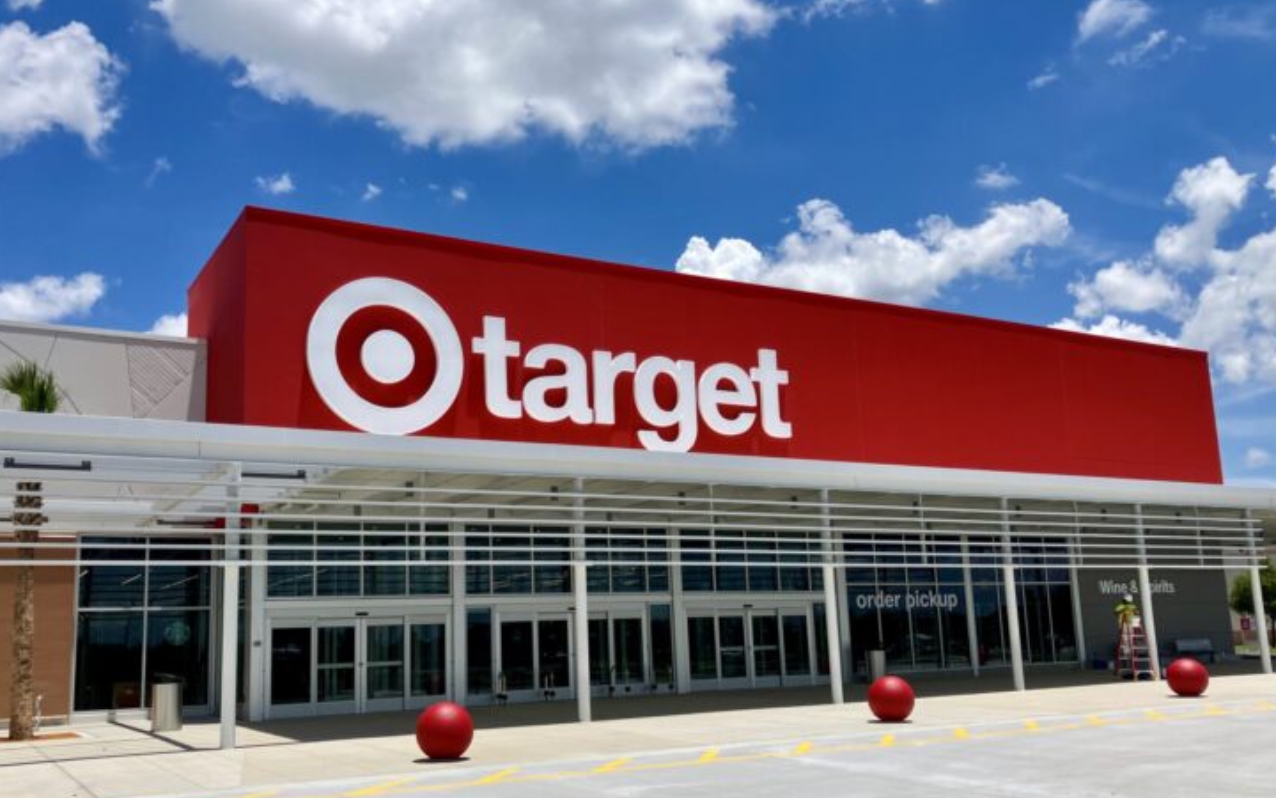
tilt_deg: +10.3
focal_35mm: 33
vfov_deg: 38.3
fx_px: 1148
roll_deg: +1.4
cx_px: 587
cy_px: 438
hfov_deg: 58.1
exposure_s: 1/4049
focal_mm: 3.99
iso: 32
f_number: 1.8
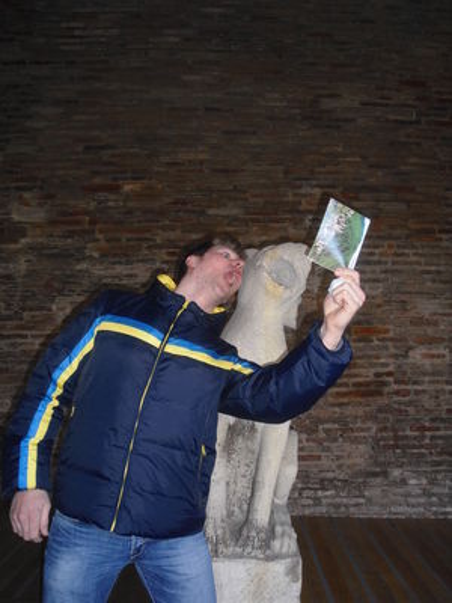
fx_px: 487
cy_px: 302
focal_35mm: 28
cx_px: 226
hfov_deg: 49.7
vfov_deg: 63.4
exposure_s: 1/60
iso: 100
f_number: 2.6
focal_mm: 4.65
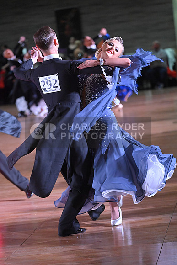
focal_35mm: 145
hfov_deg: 9.5
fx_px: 1069
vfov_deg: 14.2
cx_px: 88
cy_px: 132
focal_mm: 145
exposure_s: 1/400
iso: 5000
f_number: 4
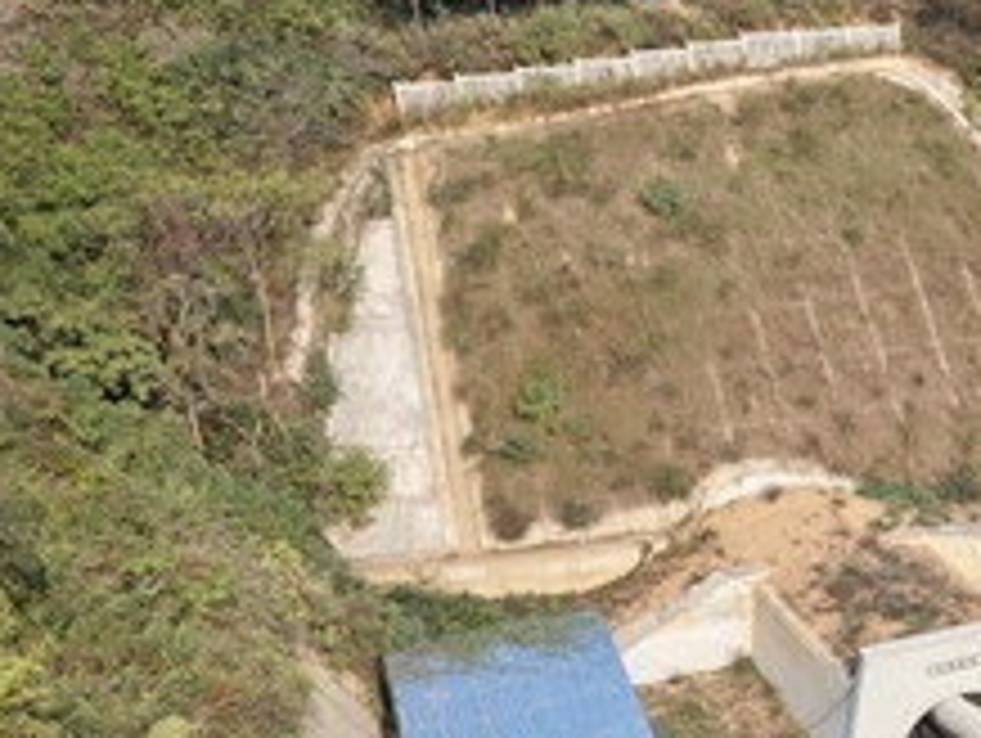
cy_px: 738
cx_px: 1238
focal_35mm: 66
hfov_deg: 25.7
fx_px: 1872
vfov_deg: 21.5
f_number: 1.8
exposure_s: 1/3000
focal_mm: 8.67
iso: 150
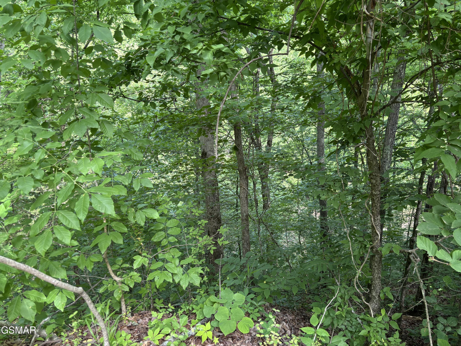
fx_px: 346
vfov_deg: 53.1
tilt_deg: -19.9
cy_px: 173
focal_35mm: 26
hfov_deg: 67.3
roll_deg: +2.5
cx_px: 230
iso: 100
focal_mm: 5.96
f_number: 1.6
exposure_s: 1/121
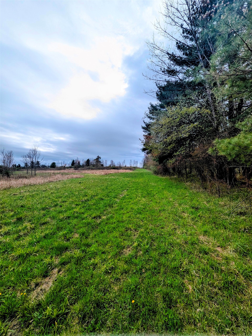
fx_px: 126
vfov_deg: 106.2
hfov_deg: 89.9
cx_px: 126
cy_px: 168
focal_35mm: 13
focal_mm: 1.95
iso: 38
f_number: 2.2
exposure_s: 1/1106
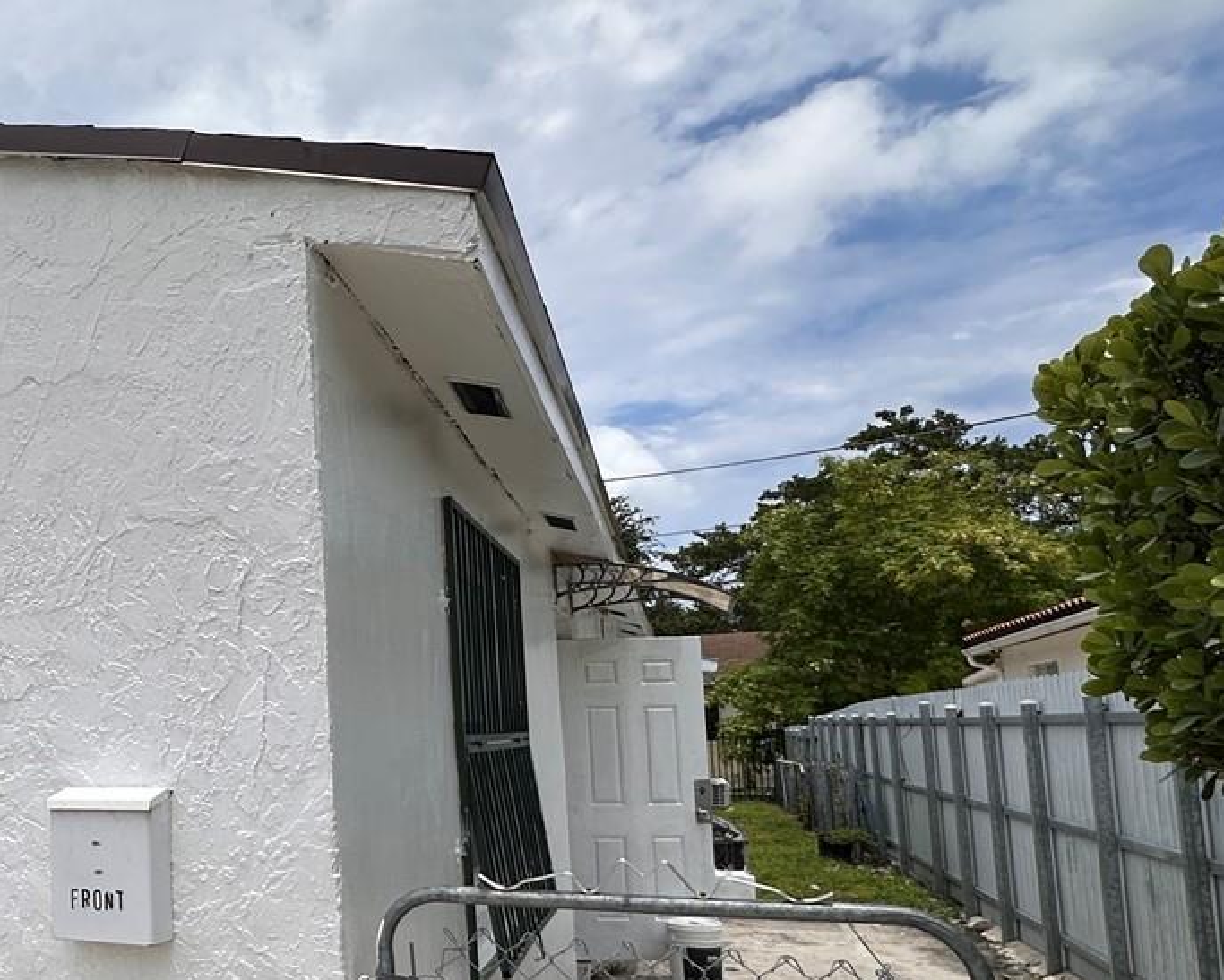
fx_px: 1160
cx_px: 27
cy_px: 643
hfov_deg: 47.2
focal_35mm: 32
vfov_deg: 45.2
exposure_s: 1/4651
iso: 50
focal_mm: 2.22
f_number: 2.2
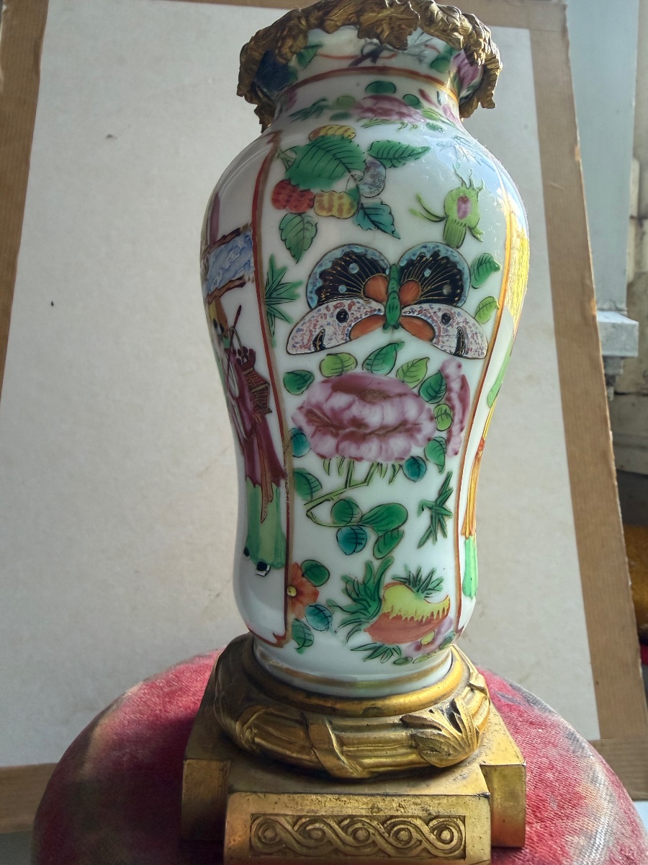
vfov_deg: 71.6
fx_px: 599
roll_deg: -2.1
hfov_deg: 56.8
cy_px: 432
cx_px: 324
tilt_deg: +0.7
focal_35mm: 24
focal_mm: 2.22
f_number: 2.2
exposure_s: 1/116
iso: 320
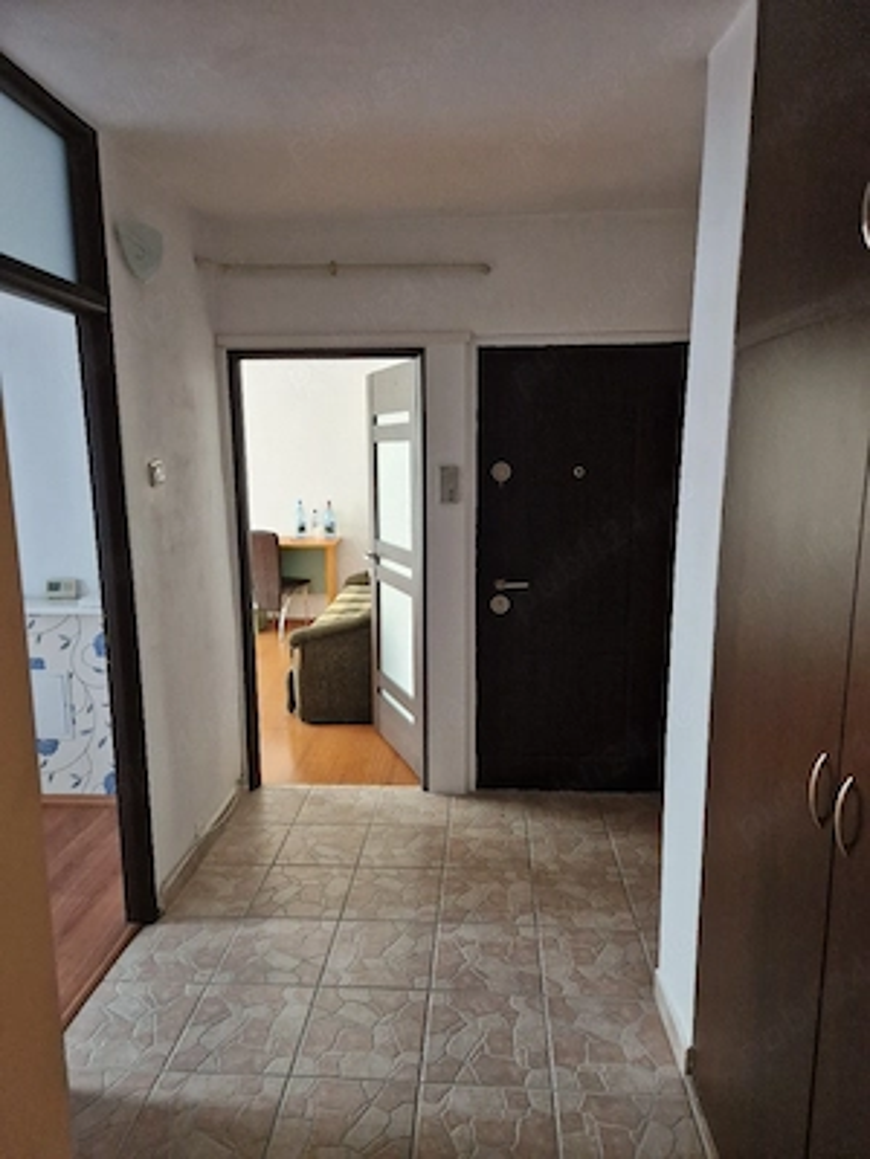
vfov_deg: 73.9
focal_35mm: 23
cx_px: 435
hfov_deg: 58.9
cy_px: 580
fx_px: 771
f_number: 1.8
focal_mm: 5.4
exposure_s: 1/100
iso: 1000
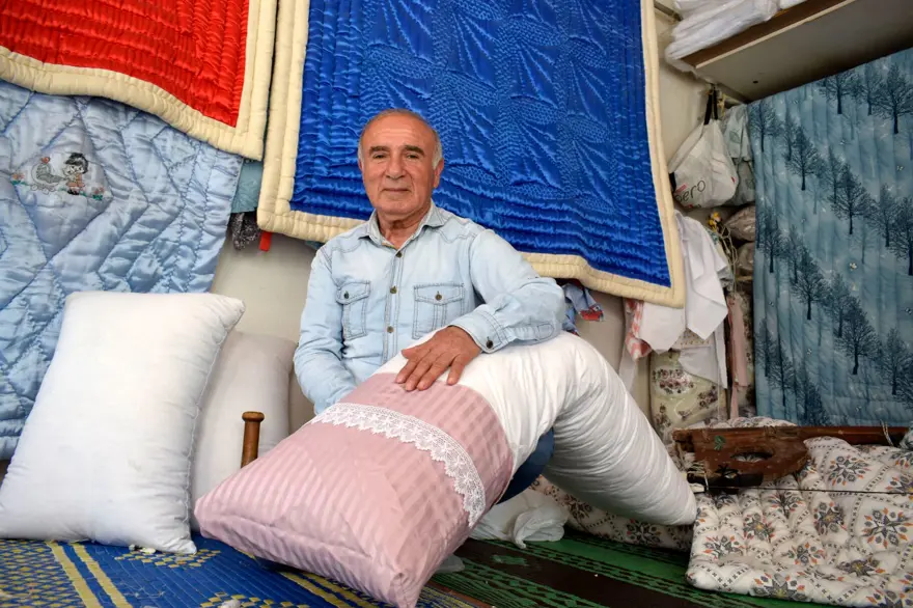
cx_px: 456
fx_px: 684
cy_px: 304
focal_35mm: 27
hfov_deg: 67.4
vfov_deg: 47.9
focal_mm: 18
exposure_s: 1/100
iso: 400
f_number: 5
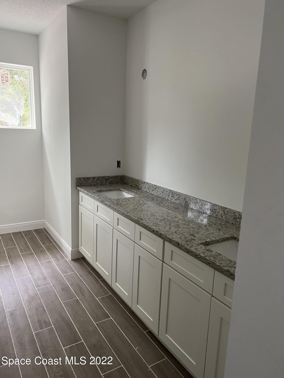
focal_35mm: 26
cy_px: 189
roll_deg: -0.1
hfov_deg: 53.1
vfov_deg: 67.3
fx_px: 284
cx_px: 142
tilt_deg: -9.7
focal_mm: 5.7
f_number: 1.5
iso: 160
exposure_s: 1/60
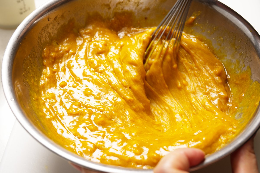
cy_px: 86
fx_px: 347
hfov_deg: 41.1
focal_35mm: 48
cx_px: 130
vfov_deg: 28.1
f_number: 8
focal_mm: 48
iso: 800
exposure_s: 1/800
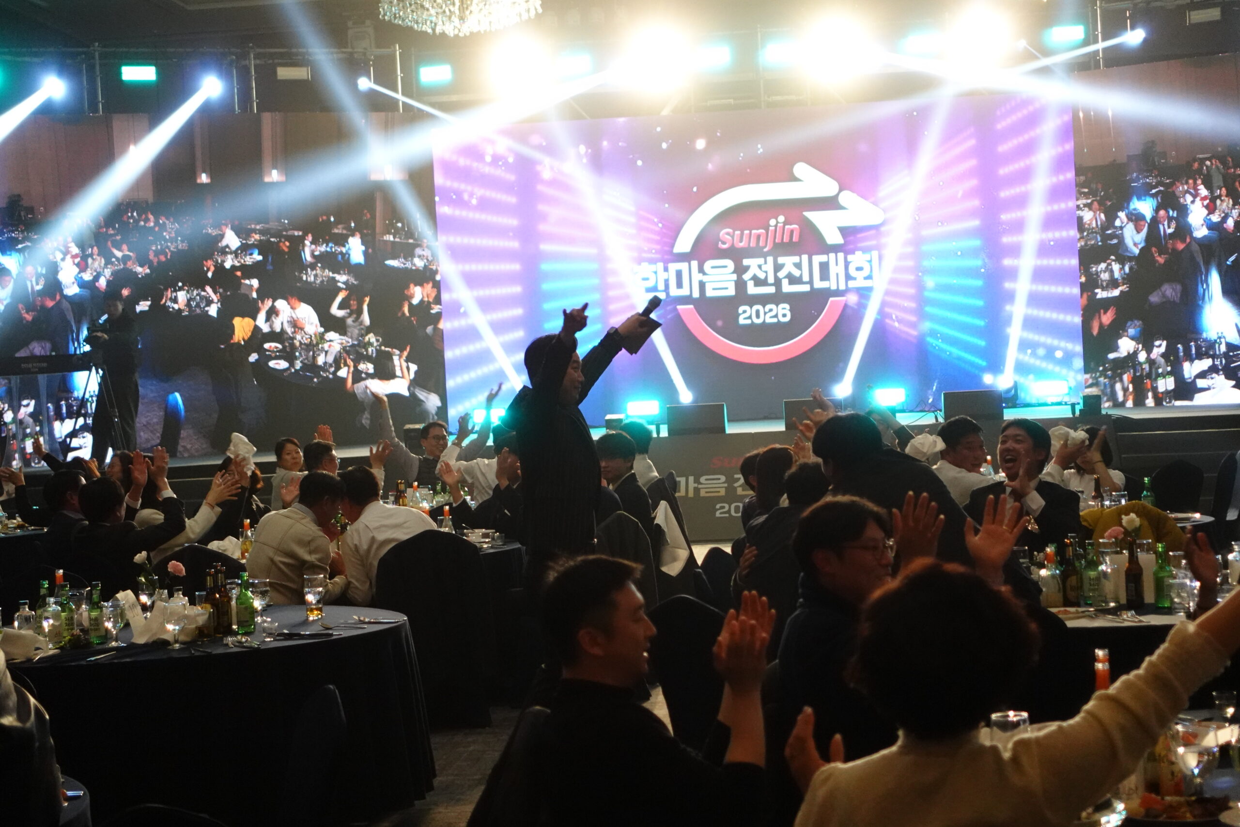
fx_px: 2411
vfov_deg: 19.5
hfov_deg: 28.8
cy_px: 414
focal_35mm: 70
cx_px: 620
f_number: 2.8
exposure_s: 1/200
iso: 2000
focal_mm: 25.7
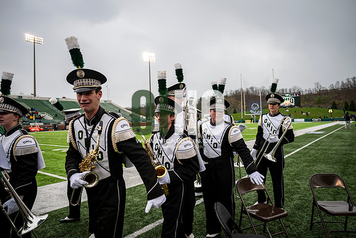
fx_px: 237
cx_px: 178
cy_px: 119
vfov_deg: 53.2
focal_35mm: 24
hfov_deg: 73.7
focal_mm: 24
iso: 100
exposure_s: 1/500
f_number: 2.8
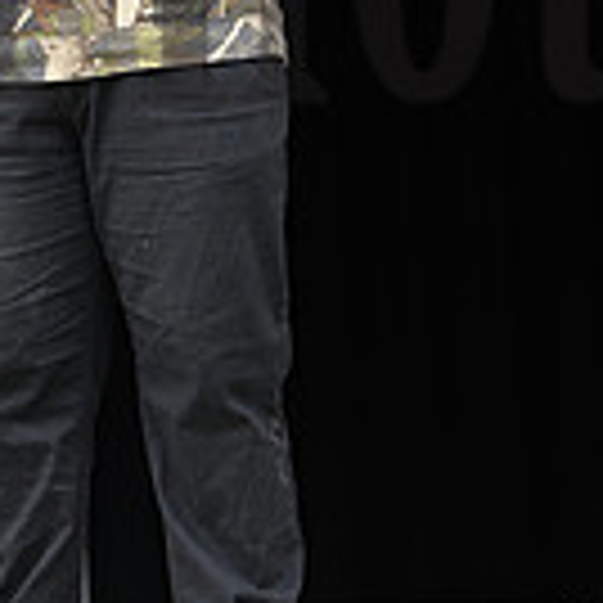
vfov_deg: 11.1
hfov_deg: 11.0
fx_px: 3035
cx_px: -225
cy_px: -130
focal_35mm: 154
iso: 400
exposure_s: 1/320
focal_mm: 42
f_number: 6.3
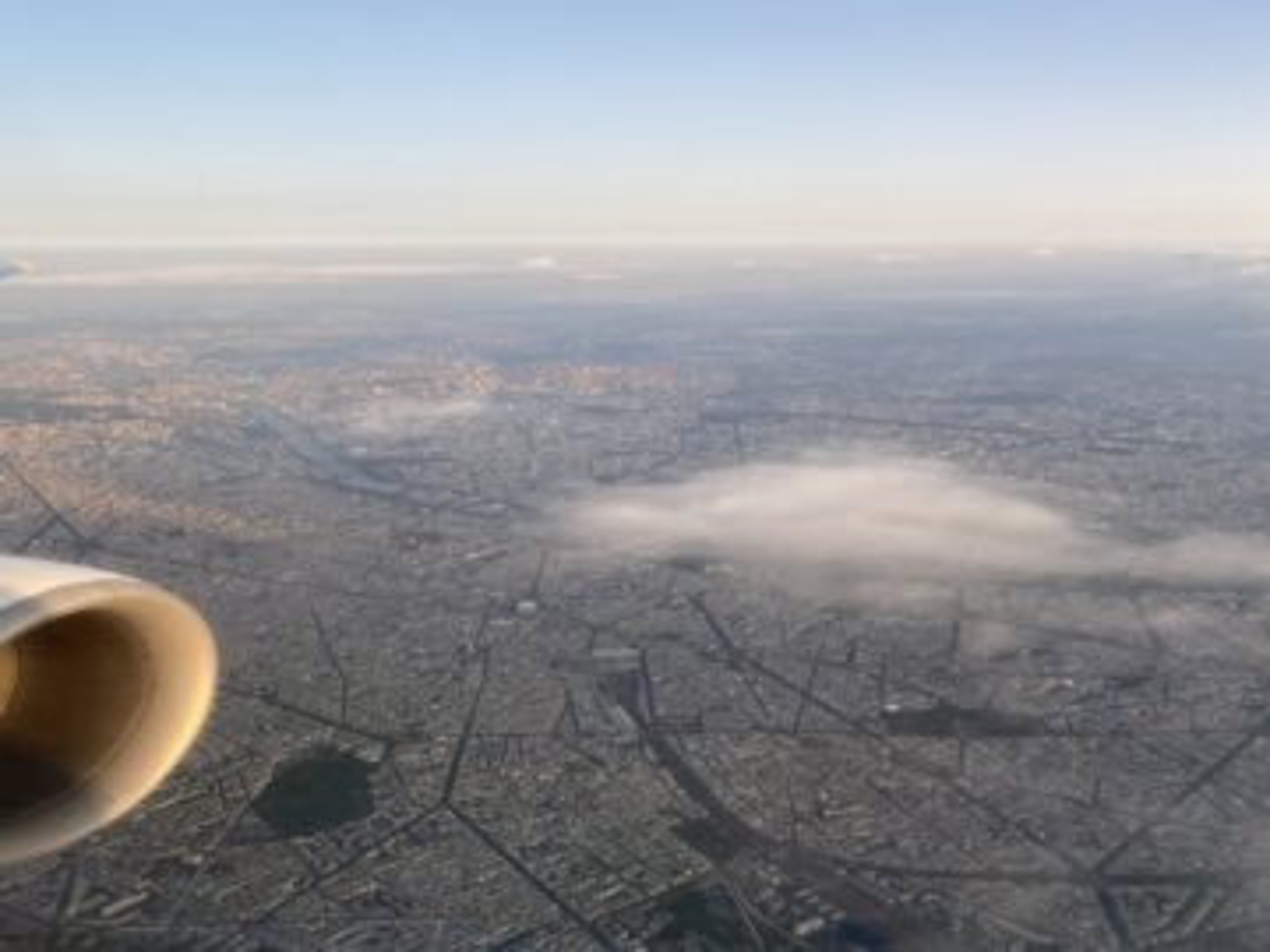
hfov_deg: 67.3
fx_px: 954
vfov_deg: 53.1
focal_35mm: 26
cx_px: 635
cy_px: 476
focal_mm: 4.25
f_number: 1.8
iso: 32
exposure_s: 1/456
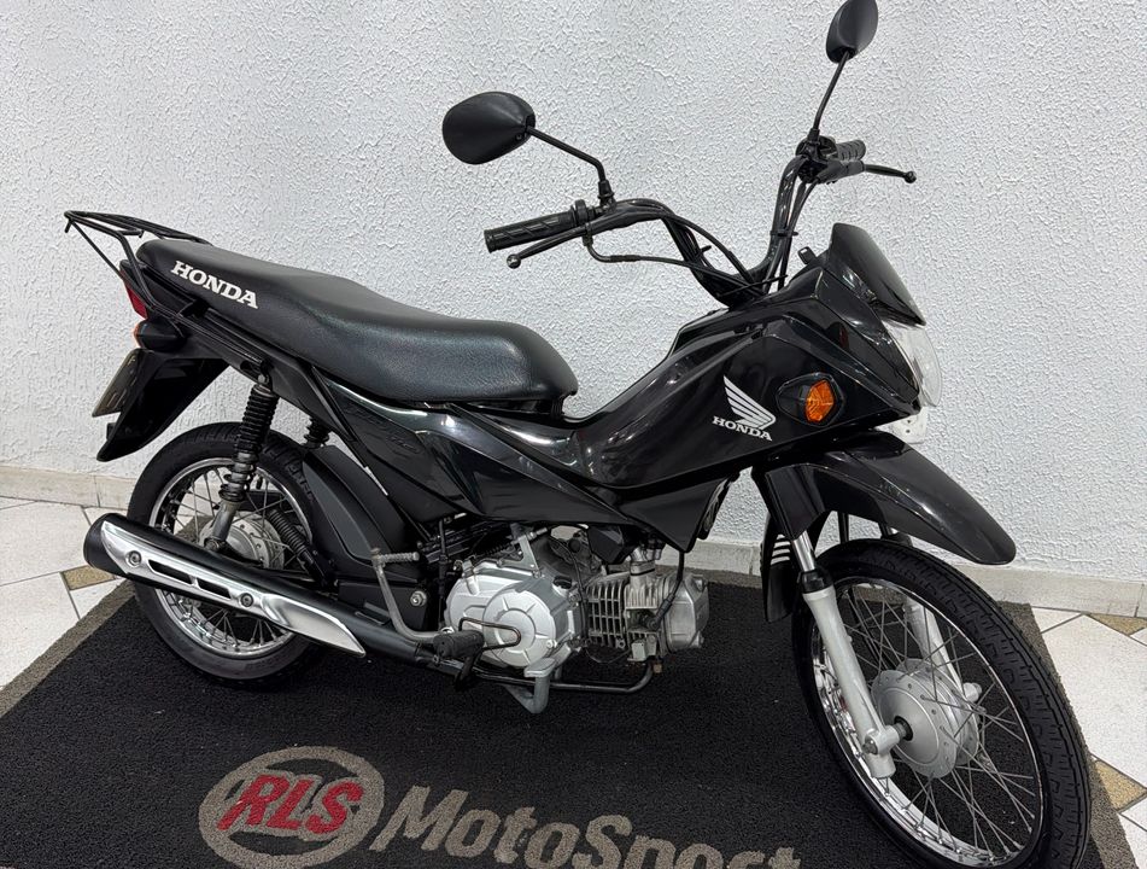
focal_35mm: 24
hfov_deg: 71.4
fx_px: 798
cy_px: 434
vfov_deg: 57.1
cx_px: 574
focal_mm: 6.76
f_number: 1.78
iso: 200
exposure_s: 1/120
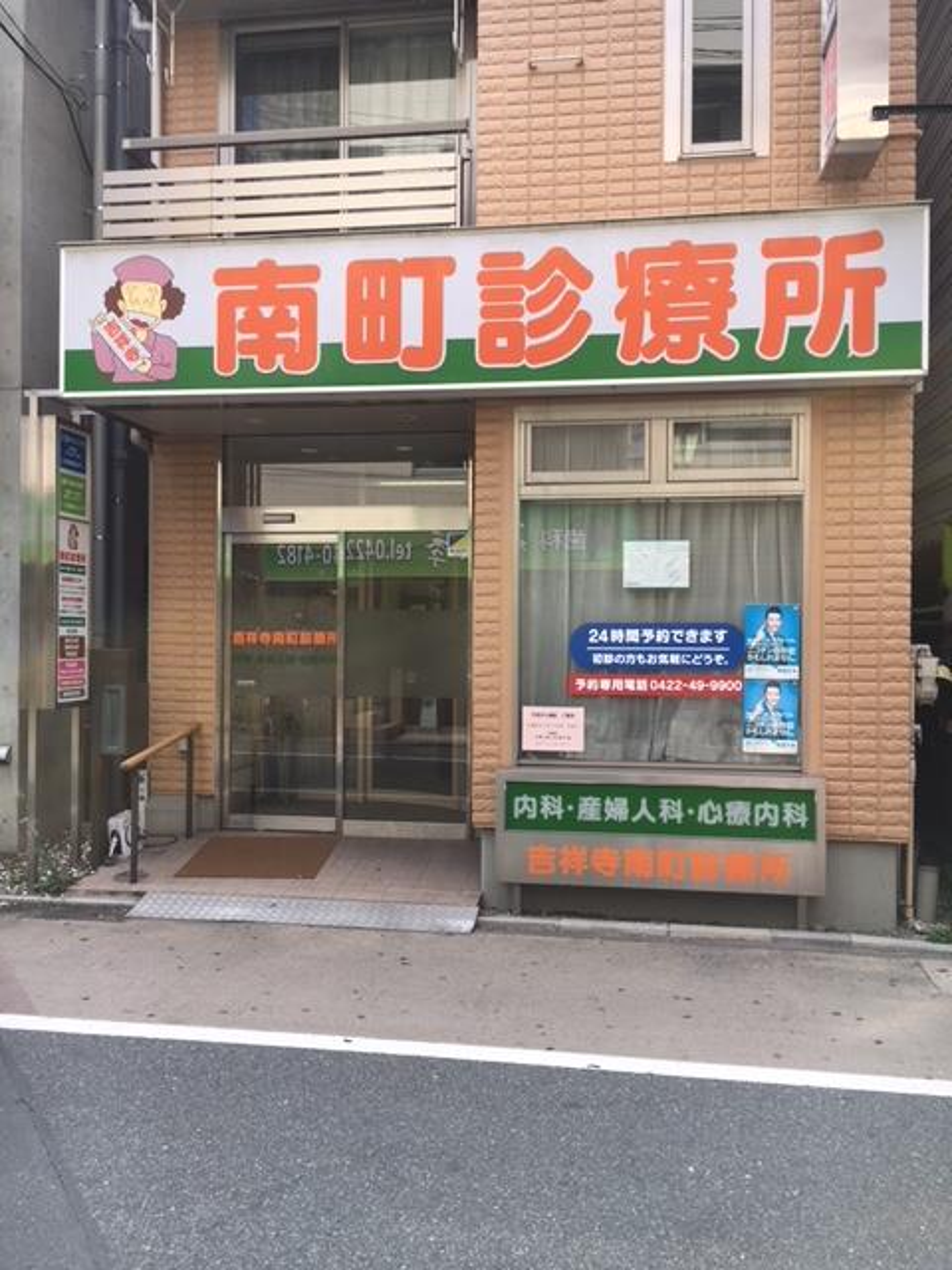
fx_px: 1063
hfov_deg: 48.2
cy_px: 635
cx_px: 476
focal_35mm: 29
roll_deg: -1.6
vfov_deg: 61.7
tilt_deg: +0.5
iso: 25
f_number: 2.2
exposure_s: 1/379
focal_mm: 4.15
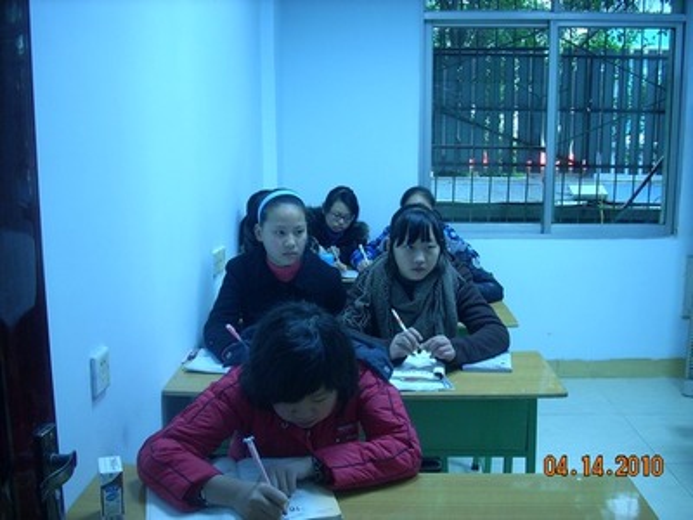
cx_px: 346
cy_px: 260
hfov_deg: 50.1
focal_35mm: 37
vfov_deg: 38.7
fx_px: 741
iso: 200
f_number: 2.8
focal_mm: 6.2
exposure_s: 1/11.8
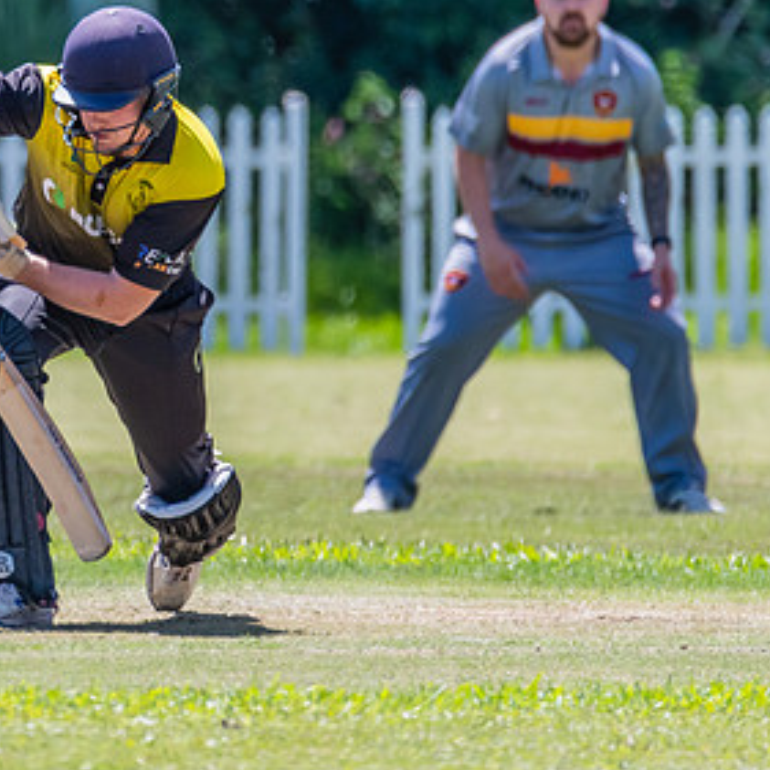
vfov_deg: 1.2
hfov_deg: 1.2
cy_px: 109
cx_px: 63
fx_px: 35333
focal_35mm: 1404
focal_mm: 600
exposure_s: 1/2000
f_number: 6.3
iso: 1100
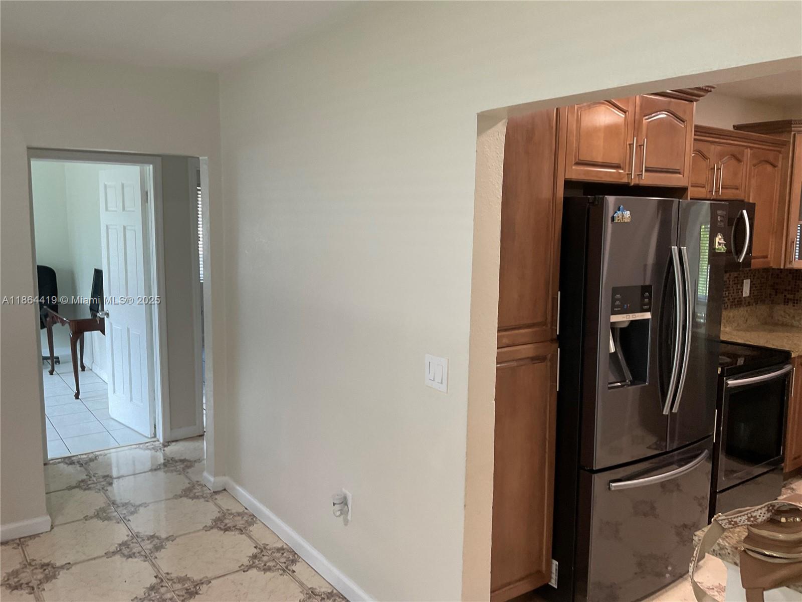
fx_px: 672
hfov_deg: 61.7
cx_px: 401
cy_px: 301
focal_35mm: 29
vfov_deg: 48.2
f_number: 1.8
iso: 64
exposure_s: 1/60
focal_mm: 3
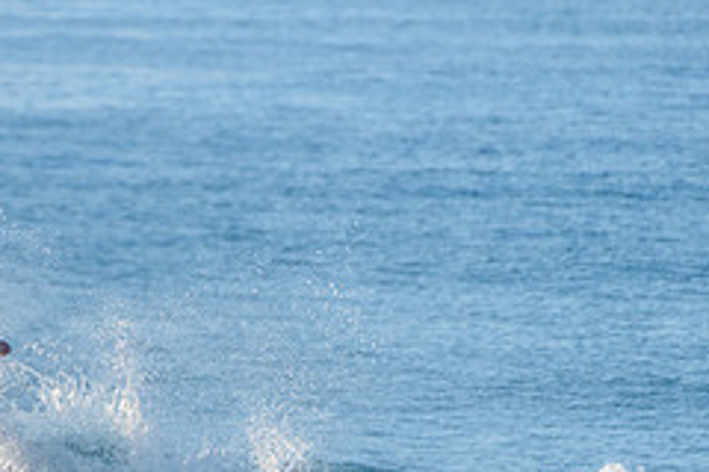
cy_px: 512
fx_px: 23848
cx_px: -118
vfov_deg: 1.1
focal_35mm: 1211
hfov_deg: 1.7
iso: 360
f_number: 5.6
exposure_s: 1/2000
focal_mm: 500
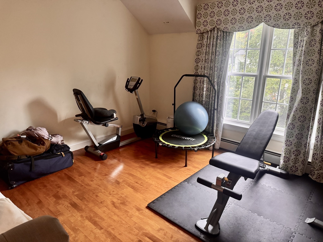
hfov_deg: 71.6
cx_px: 162
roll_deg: -1.3
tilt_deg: -17.2
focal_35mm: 24
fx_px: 224
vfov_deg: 56.8
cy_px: 121
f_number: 1.78
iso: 640
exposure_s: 1/60
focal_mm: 6.76
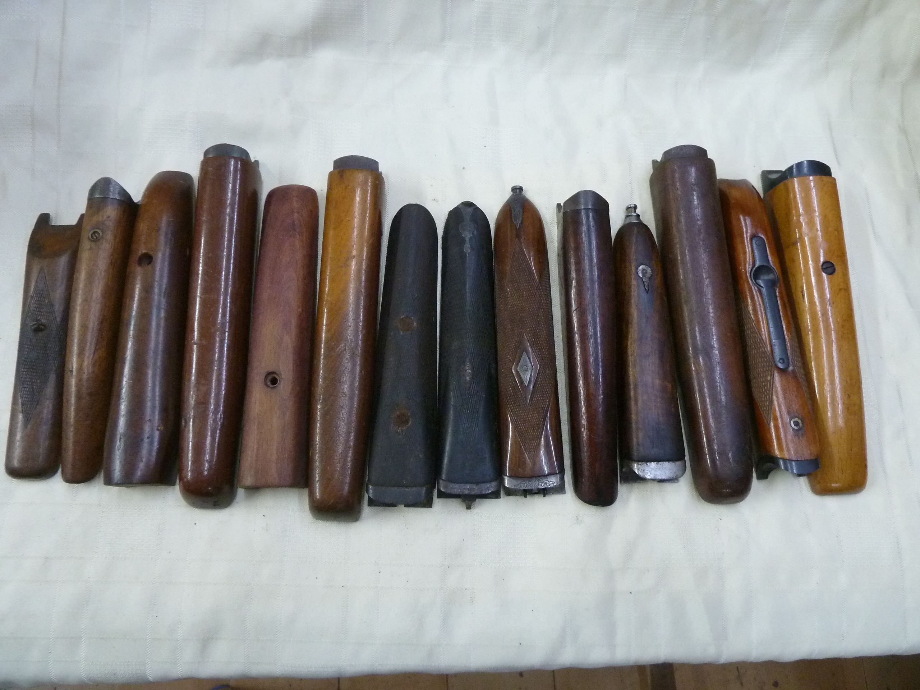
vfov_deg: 54.9
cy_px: 345
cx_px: 460
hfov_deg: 69.4
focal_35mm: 25
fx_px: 664
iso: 400
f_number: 3.3
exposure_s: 1/30
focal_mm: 4.1
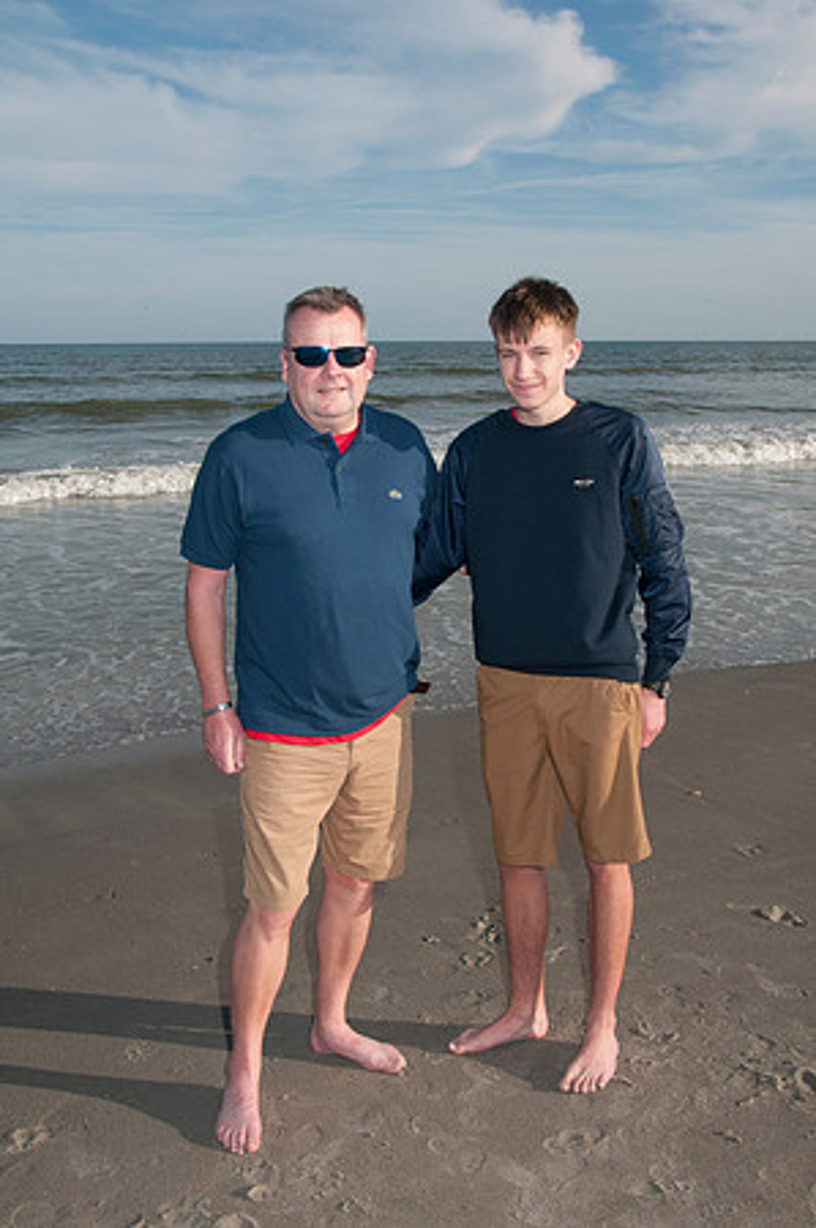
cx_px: 408
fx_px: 1227
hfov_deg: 36.8
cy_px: 614
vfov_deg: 53.2
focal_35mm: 36
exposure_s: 1/250
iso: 100
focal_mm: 24
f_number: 11
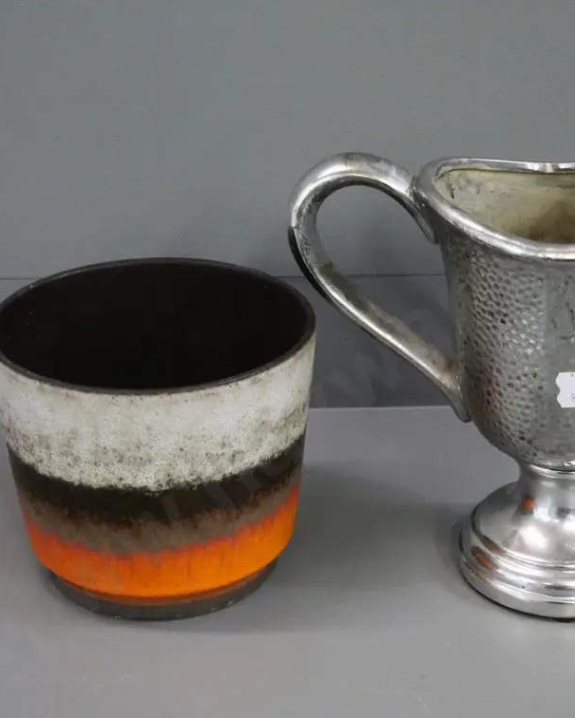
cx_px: 386
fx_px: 1574
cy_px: 361
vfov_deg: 25.7
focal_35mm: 74
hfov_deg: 20.6
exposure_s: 1/200
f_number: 5
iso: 3200
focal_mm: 28
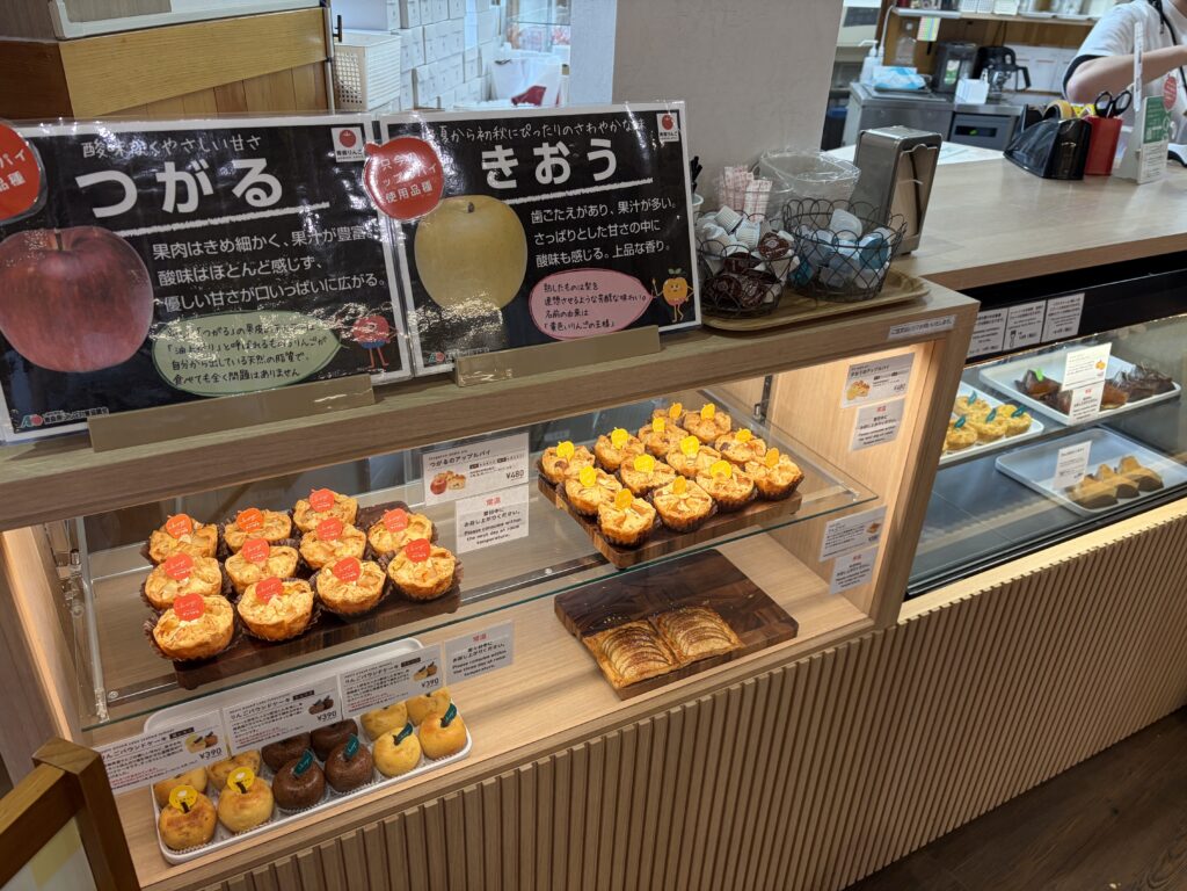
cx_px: 594
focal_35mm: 26
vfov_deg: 53.1
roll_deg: -2.1
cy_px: 446
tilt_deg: -28.5
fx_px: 892
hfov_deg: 67.3
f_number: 1.6
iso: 80
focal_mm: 5.96
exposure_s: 1/100
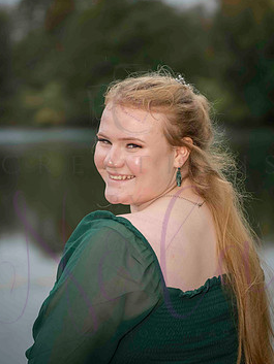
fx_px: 1034
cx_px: 140
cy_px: 201
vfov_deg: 20.0
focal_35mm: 98
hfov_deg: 15.1
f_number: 3.5
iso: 1600
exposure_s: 1/320
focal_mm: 80
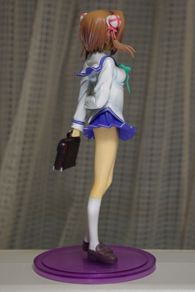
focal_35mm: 75
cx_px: 98
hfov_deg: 18.2
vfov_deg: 27.0
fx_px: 609
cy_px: 146
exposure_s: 1/15
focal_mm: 50
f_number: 8
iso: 800
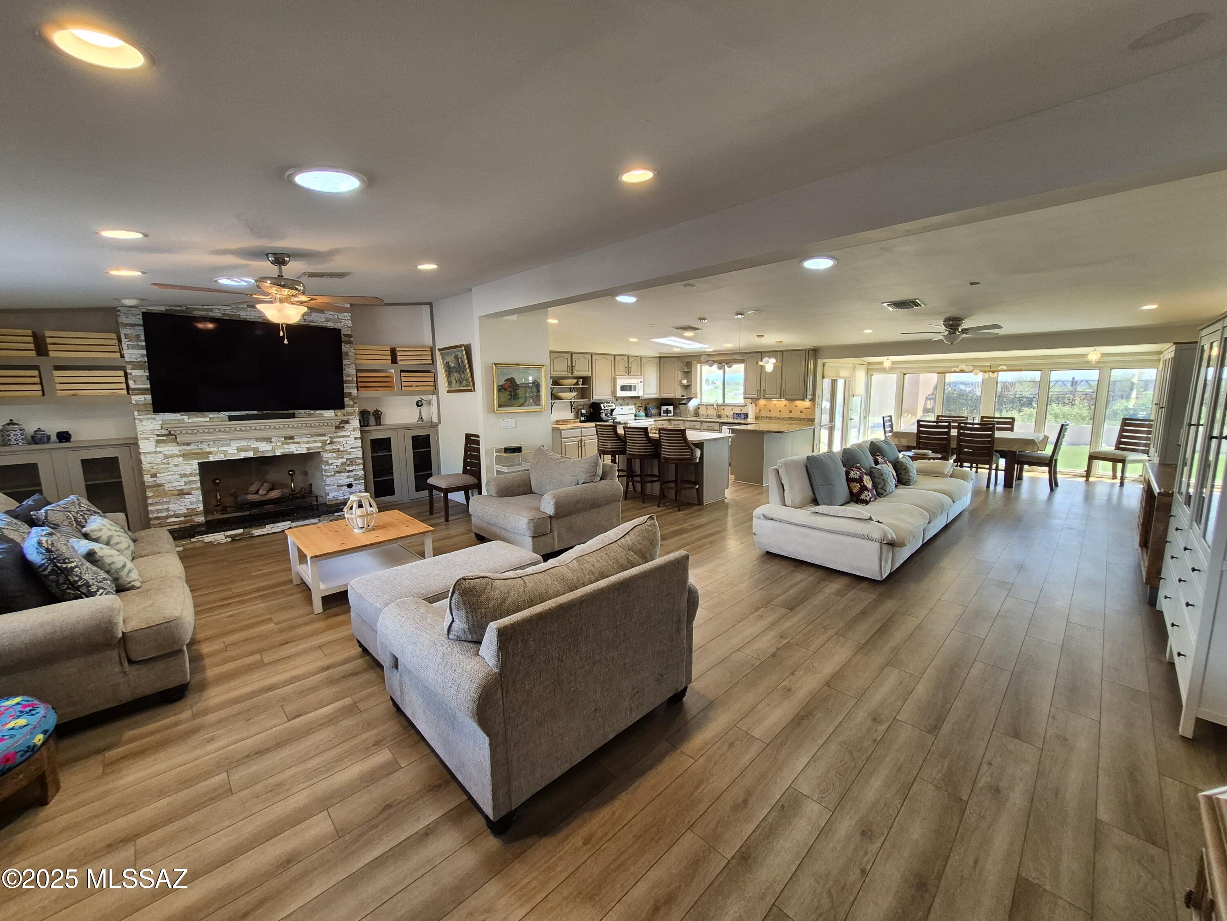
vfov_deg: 89.9
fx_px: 461
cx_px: 614
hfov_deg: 106.2
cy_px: 460
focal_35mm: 13
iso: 100
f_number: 2.2
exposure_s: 1/60
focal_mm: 1.74
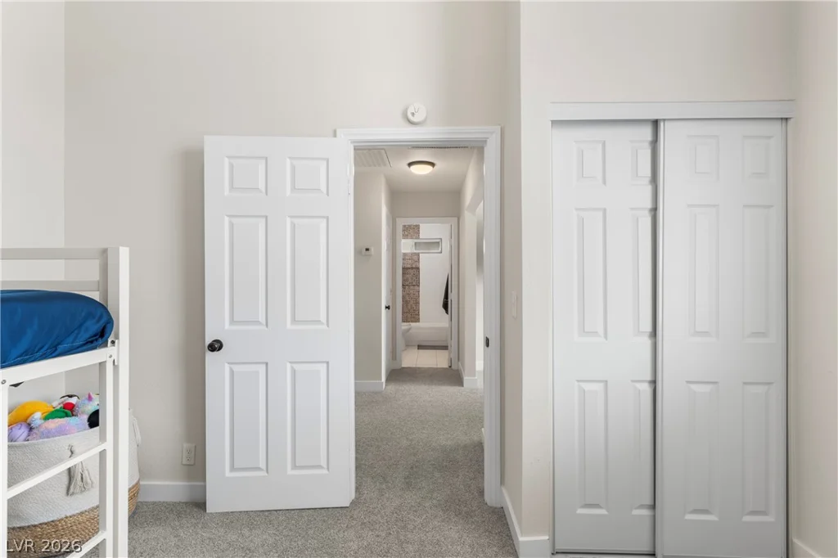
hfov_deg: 93.3
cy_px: 279
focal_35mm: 17
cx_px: 419
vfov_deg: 70.4
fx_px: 396
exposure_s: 1/6
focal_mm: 17
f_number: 8
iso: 400
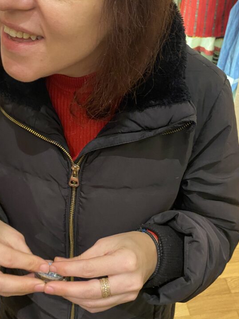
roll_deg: +0.3
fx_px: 341
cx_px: 110
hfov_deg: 38.6
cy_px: 120
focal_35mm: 37
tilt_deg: -30.4
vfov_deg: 49.6
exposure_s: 1/25
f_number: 1.8
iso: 500
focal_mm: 4.25
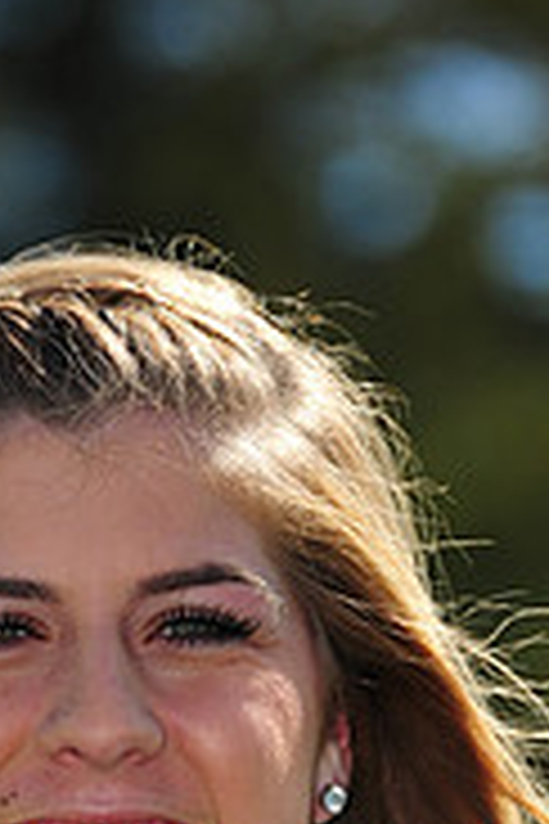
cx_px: 122
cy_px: 1297
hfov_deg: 2.2
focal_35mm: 633
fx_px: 14479
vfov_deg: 3.2
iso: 200
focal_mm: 200
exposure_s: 1/1000
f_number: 4.5
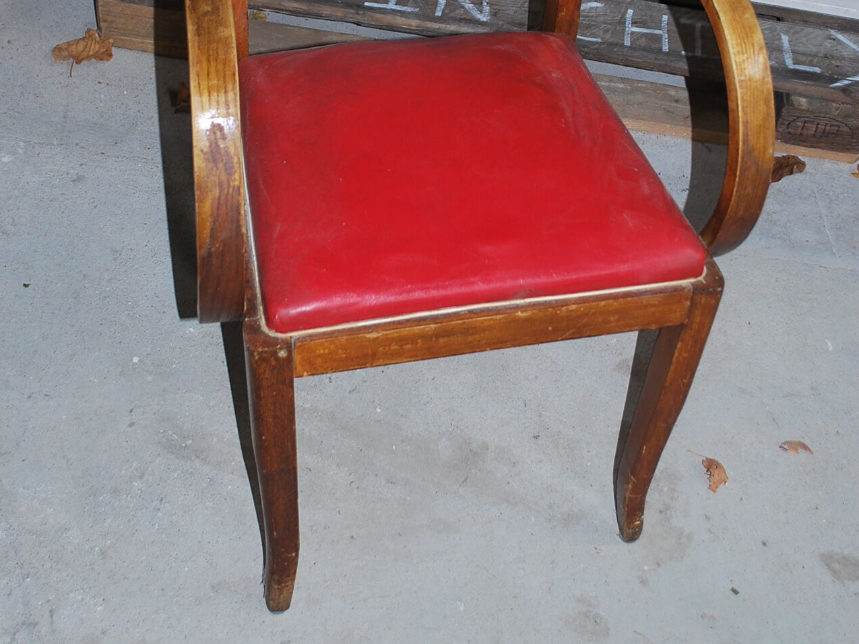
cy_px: 62
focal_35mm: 57
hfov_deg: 33.8
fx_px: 1414
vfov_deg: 24.9
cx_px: 433
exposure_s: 1/60
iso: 200
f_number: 4.2
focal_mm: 26
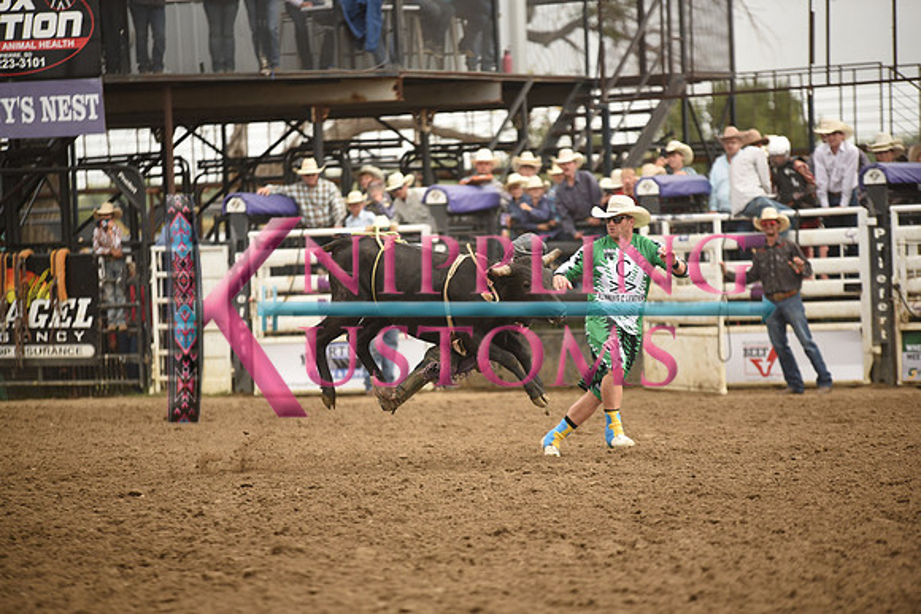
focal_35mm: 200
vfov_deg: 6.9
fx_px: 5118
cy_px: 307
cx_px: 460
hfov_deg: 10.3
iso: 640
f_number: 2.8
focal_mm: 200
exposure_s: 1/4000
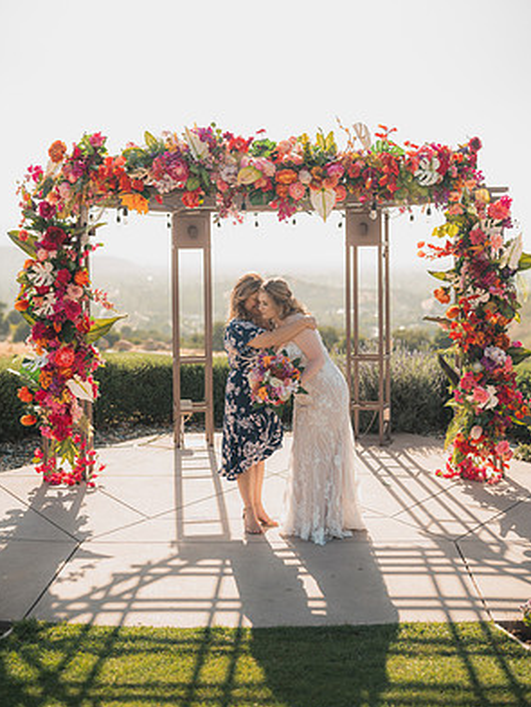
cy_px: 313
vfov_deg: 34.9
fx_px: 1124
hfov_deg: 26.6
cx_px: 265
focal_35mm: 55
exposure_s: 1/1000
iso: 50
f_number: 2
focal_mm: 50
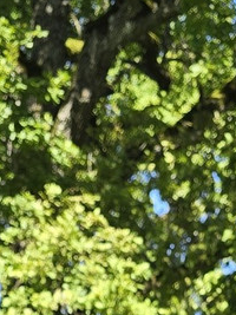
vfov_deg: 11.7
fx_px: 1255
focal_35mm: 138
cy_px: 753
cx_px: 260
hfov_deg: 10.6
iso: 12
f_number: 1.7
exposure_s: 1/194
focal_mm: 6.3
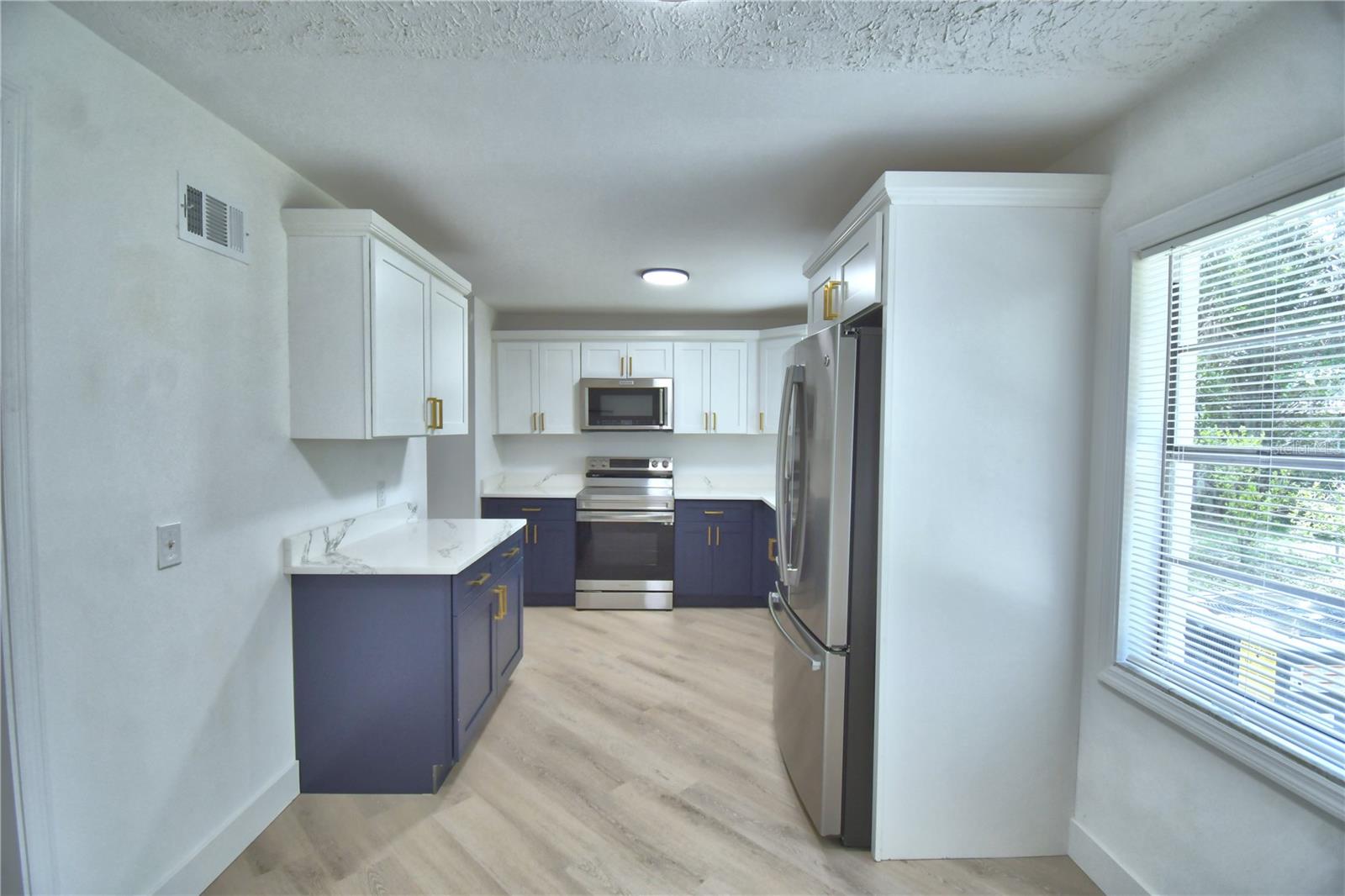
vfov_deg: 77.3
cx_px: 672
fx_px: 560
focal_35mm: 15
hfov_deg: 100.4
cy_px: 448
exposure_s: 1/100
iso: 400
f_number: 4.5
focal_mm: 10
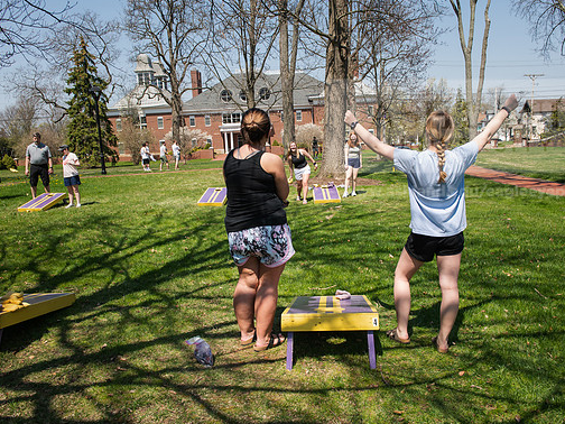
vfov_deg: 45.4
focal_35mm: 31
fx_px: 506
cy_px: 215
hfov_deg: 58.3
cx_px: 293
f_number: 6.3
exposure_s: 1/640
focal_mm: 28
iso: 250
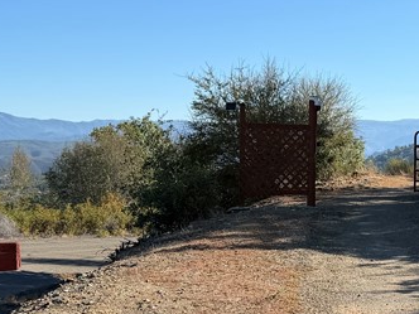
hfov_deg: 25.6
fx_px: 896
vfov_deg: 19.9
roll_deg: -2.6
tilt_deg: +1.3
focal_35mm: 74
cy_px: 166
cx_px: 365
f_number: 1.78
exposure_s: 1/3425
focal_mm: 6.76
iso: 80
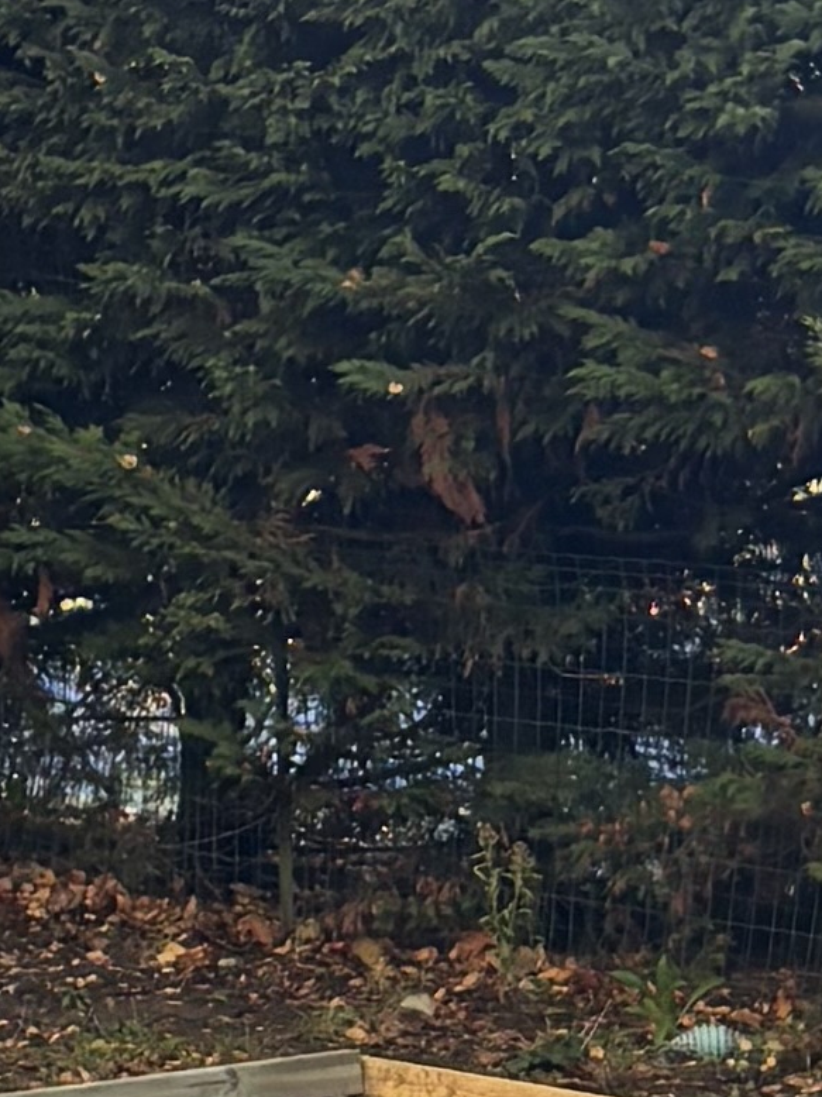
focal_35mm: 191
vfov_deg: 10.2
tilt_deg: -10.1
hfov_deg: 7.8
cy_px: 1376
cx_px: 533
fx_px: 6051
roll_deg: +2.1
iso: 100
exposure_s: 1/244
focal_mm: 5.96
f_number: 1.6
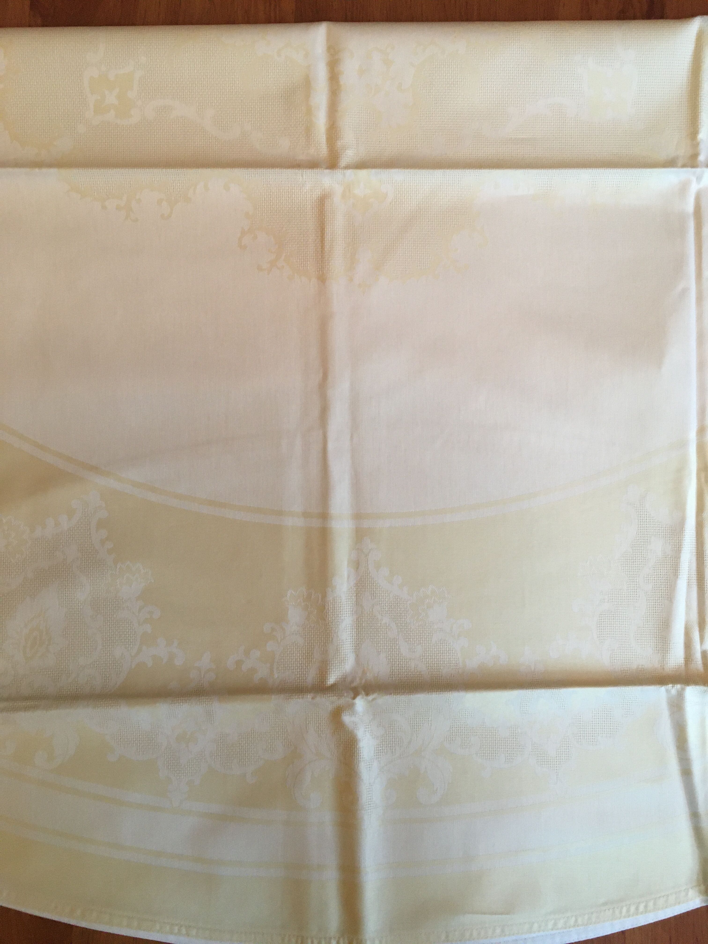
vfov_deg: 61.7
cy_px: 472
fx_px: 791
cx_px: 354
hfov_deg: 48.2
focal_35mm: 29
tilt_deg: -87.6
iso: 160
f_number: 2.2
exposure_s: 1/33
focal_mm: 4.15
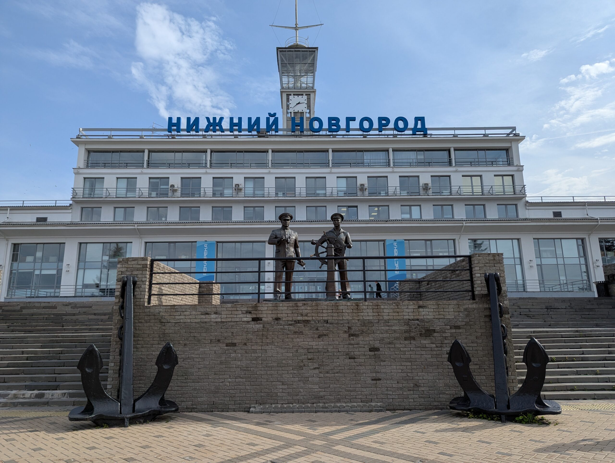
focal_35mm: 24
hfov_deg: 71.5
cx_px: 308
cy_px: 232
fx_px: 427
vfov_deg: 56.9
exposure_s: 1/2899
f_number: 1.85
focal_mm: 6.81
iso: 48
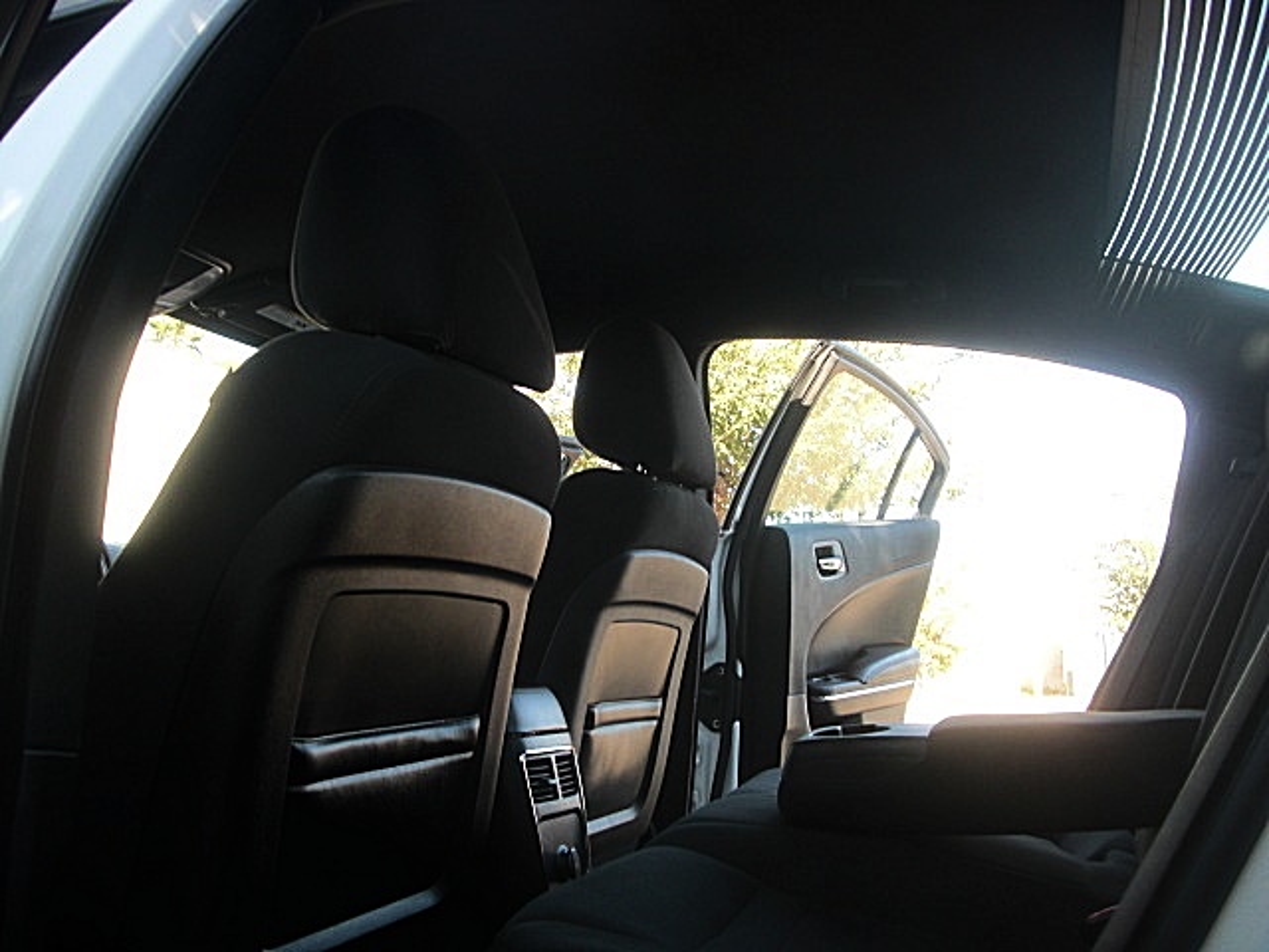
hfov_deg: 51.4
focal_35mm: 36
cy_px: 476
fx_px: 1320
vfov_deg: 39.7
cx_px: 634
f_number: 2.8
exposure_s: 1/80
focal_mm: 6.3
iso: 50
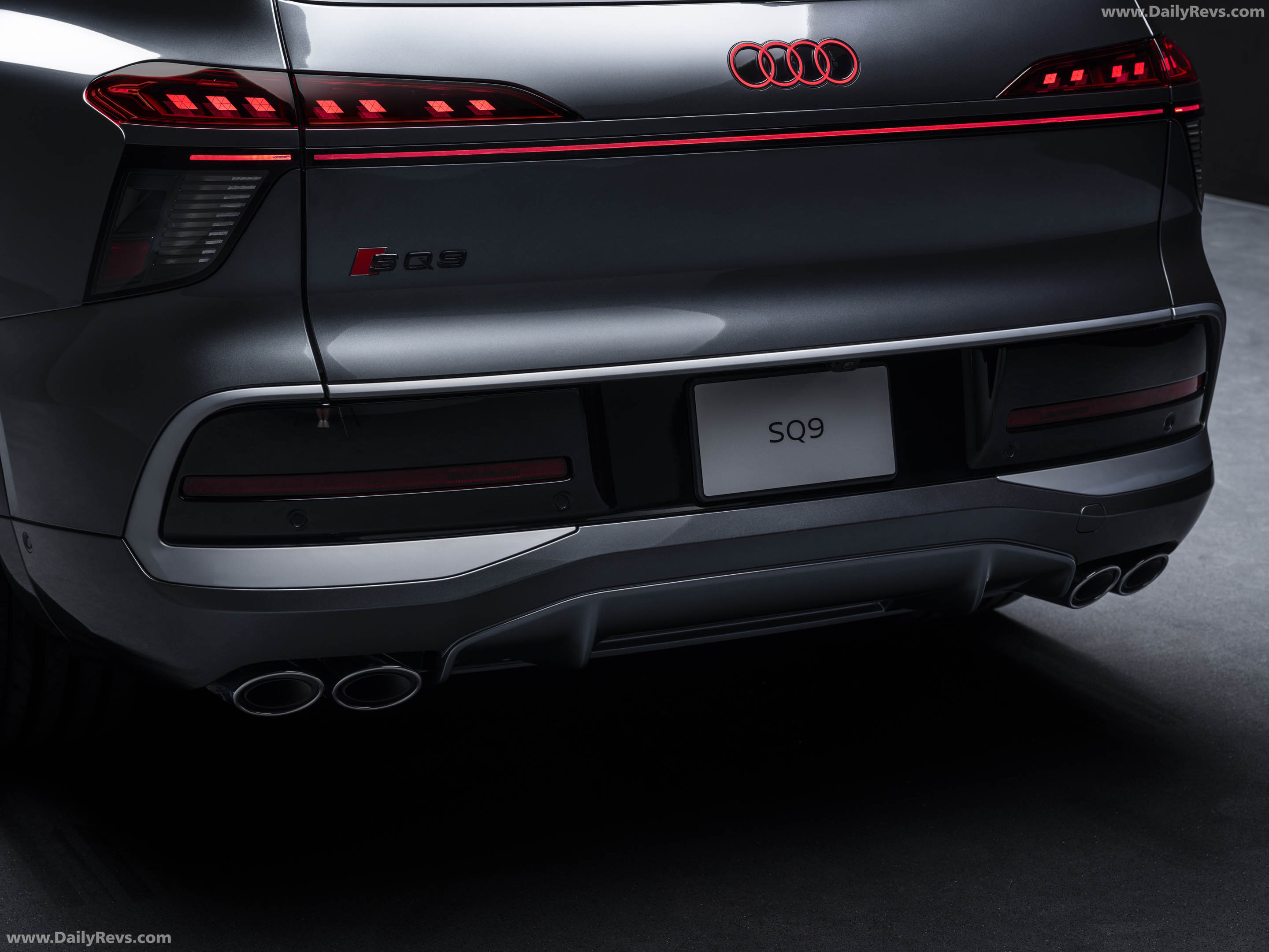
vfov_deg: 18.7
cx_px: 634
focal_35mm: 79
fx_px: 2896
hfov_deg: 24.7
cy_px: 476
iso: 125
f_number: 8
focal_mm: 100
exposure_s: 1/20
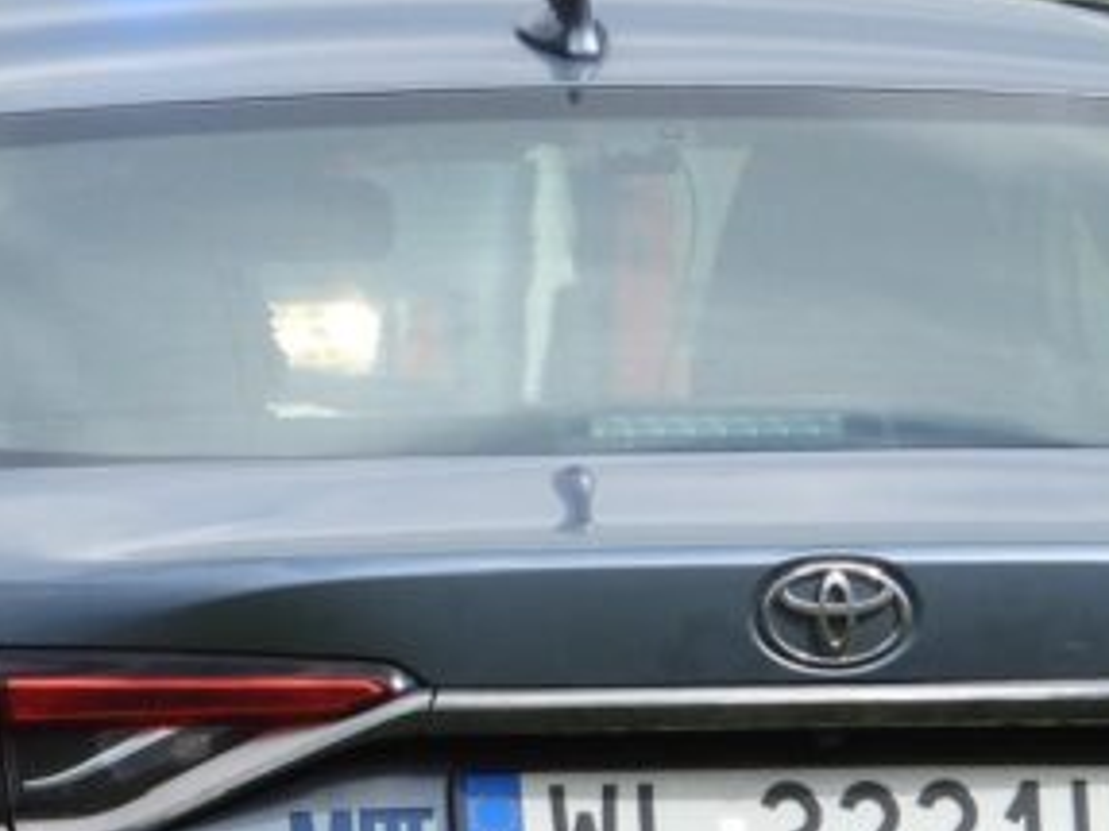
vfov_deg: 0.9
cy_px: 854
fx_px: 53320
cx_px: 294
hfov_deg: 1.2
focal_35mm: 1665
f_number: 5
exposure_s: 1/400
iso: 100
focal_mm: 83.9
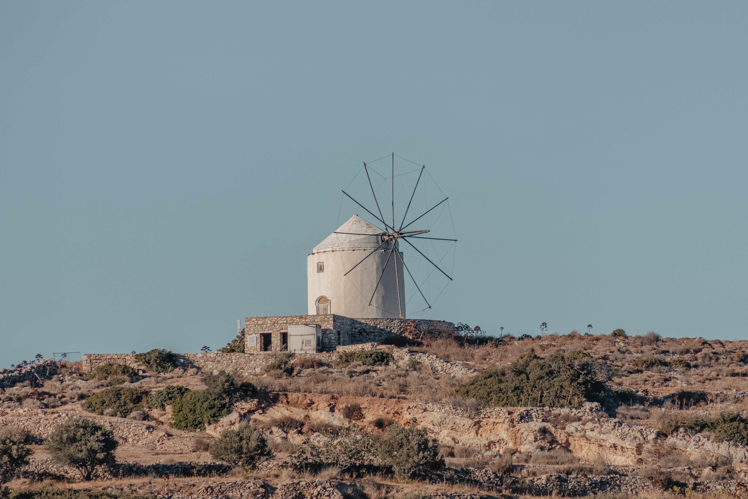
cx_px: 374
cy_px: 250
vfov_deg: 2.9
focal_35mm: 480
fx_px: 9973
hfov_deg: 4.3
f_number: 4.5
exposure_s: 1/1250
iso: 125
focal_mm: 176
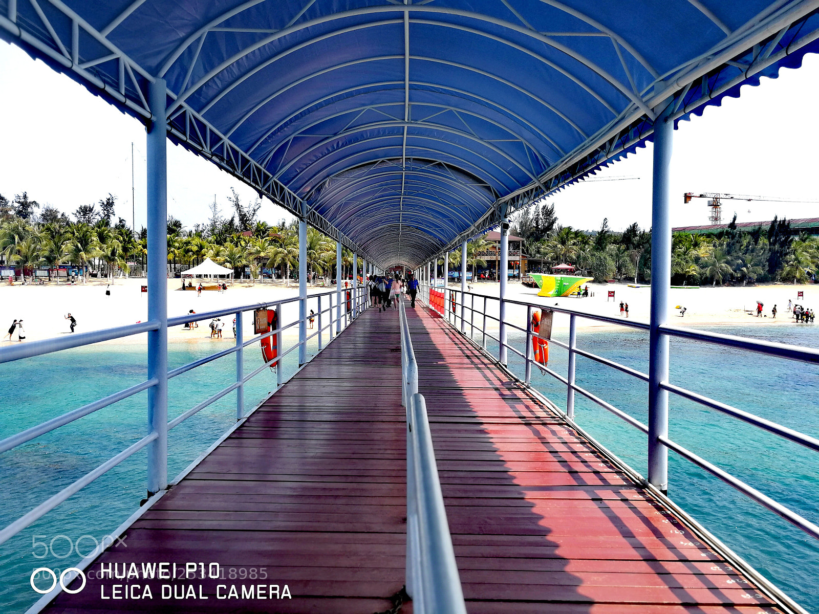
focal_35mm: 27
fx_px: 639
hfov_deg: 65.3
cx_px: 410
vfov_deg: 51.4
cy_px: 307
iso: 50
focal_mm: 3.95
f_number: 4
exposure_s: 1/792
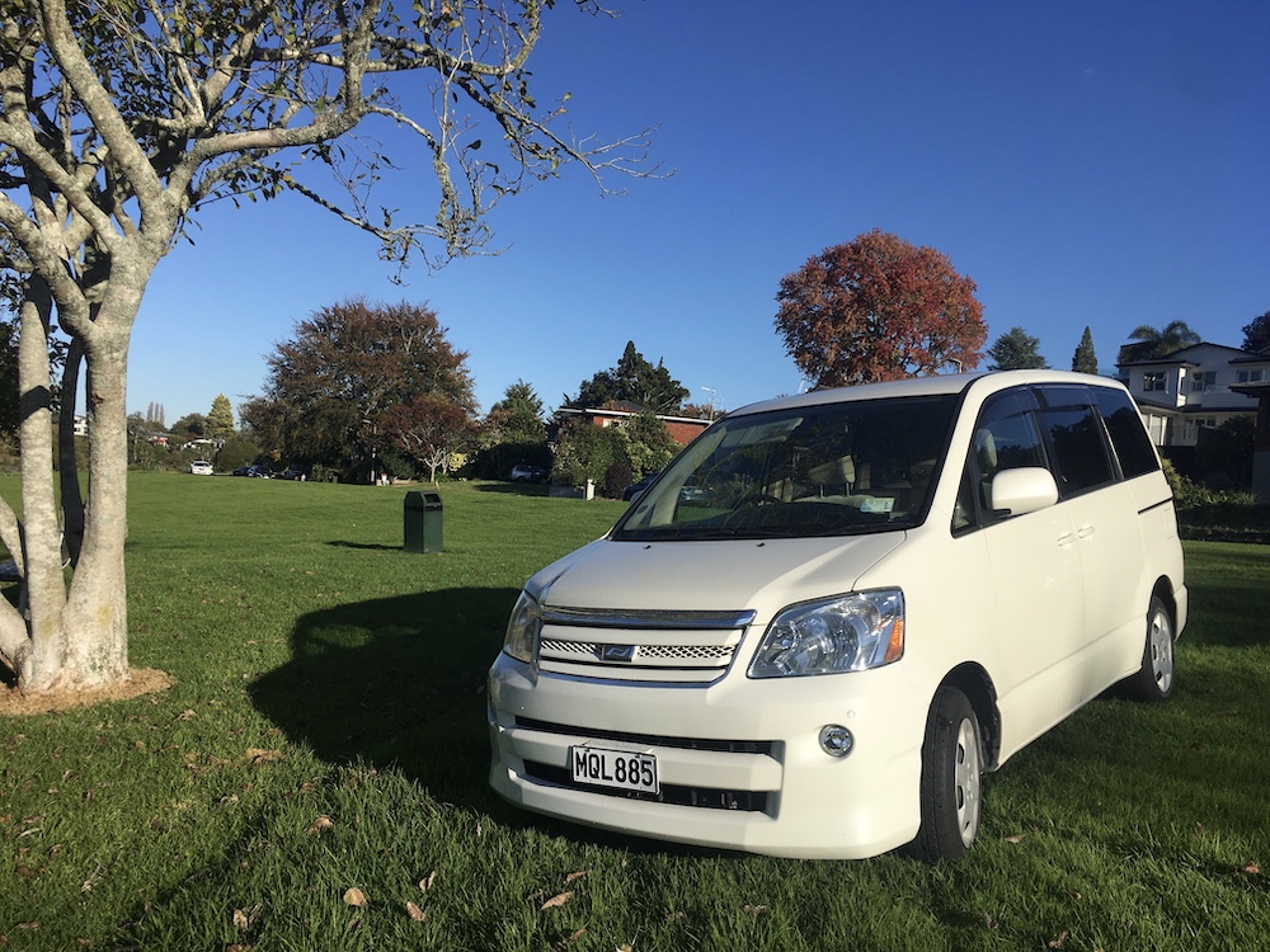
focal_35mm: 29
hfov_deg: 61.7
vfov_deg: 48.2
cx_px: 635
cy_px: 476
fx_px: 1064
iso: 25
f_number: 2.2
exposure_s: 1/2262
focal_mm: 4.15
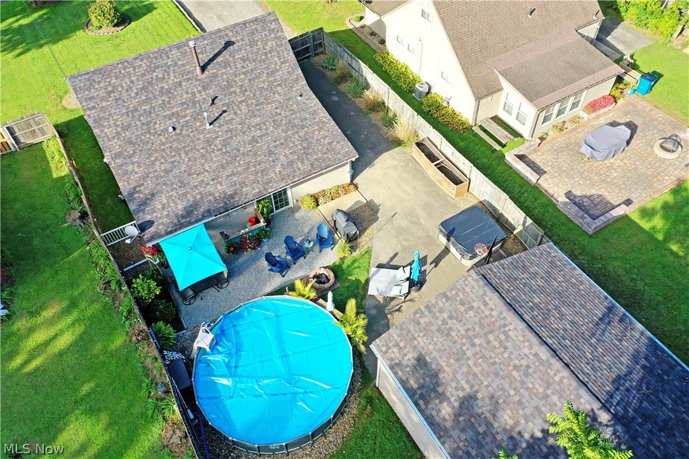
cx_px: 344
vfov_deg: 46.4
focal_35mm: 28
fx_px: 536
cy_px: 230
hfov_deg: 65.5
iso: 100
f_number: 4.5
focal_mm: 10.26
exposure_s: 1/200
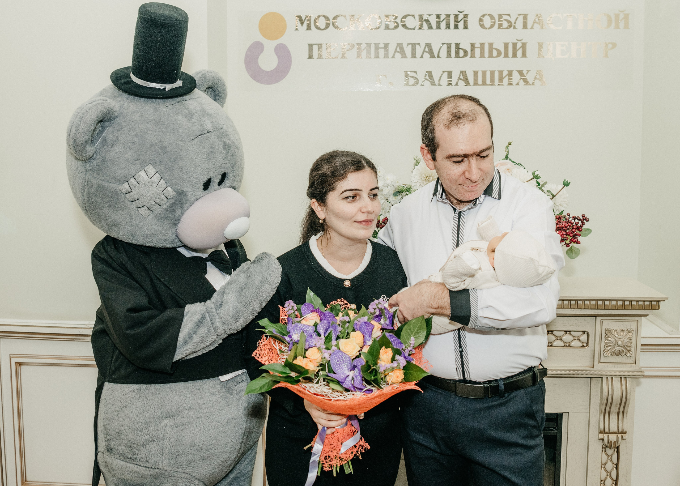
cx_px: 340
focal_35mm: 38
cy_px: 221
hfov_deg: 49.8
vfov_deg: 36.7
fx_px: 733
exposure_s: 1/160
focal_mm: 26
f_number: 4.5
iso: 320
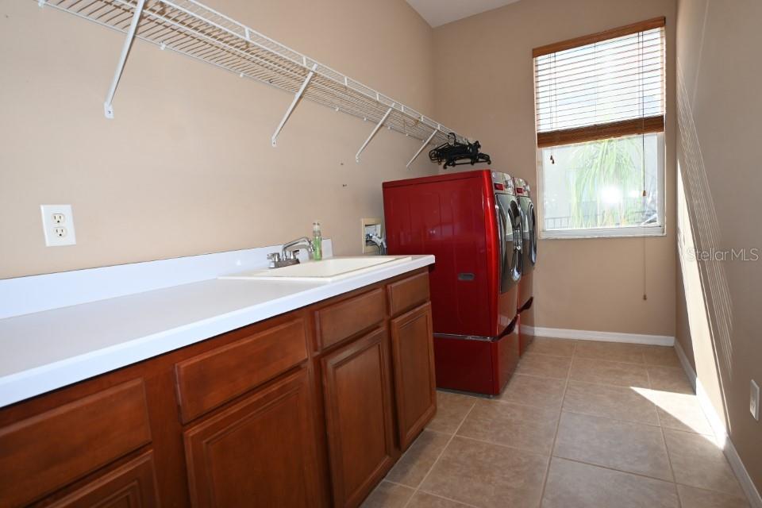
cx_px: 381
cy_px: 254
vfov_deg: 63.2
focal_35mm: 20
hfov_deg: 85.4
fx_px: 413
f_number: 5
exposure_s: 1/100
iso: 200
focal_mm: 13
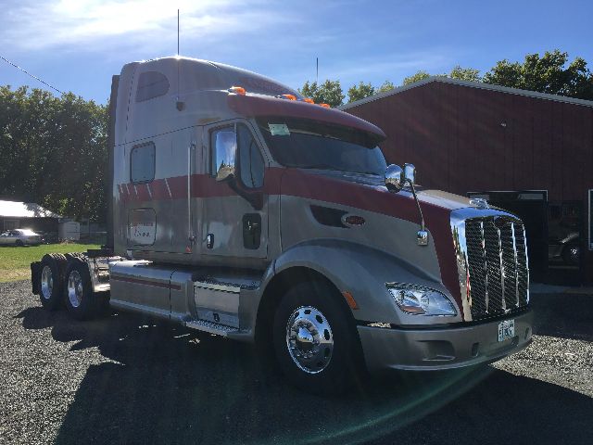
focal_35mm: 29
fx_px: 497
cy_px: 222
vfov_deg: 48.2
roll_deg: -0.1
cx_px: 296
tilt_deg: +0.6
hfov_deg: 61.7
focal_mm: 4.15
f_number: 2.2
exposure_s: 1/1304
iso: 25
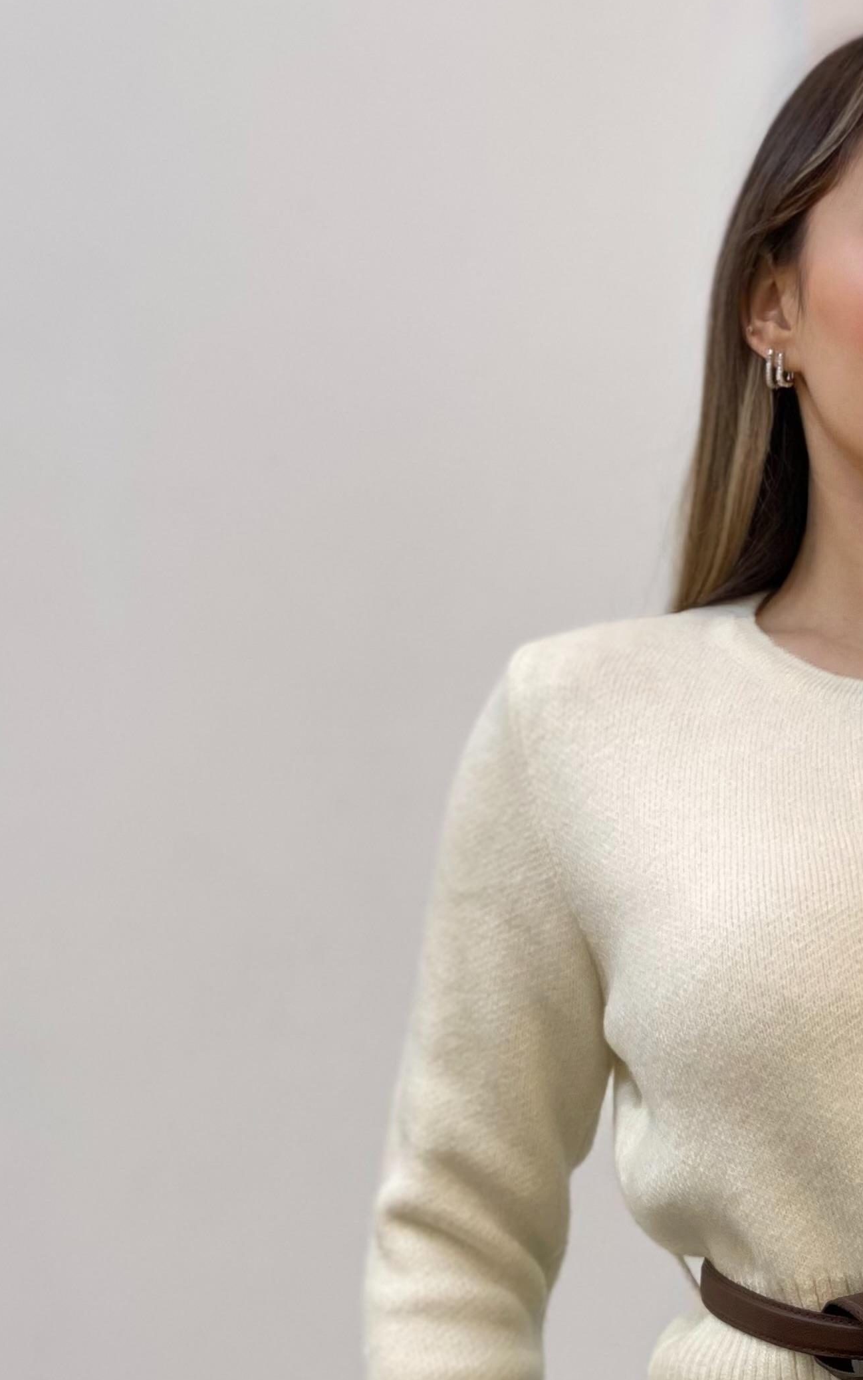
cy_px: 1087
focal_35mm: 107
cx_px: 854
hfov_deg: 12.1
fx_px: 4027
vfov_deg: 19.3
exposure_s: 1/100
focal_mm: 6
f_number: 2
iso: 80
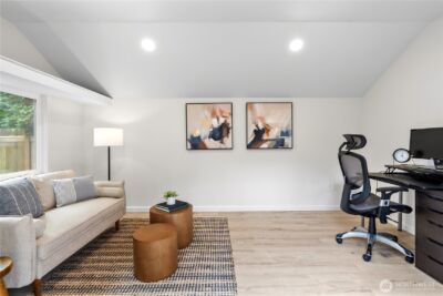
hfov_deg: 93.3
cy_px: 148
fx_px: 209
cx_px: 222
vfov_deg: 70.5
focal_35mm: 17
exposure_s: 1/5
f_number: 9
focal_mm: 17
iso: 320
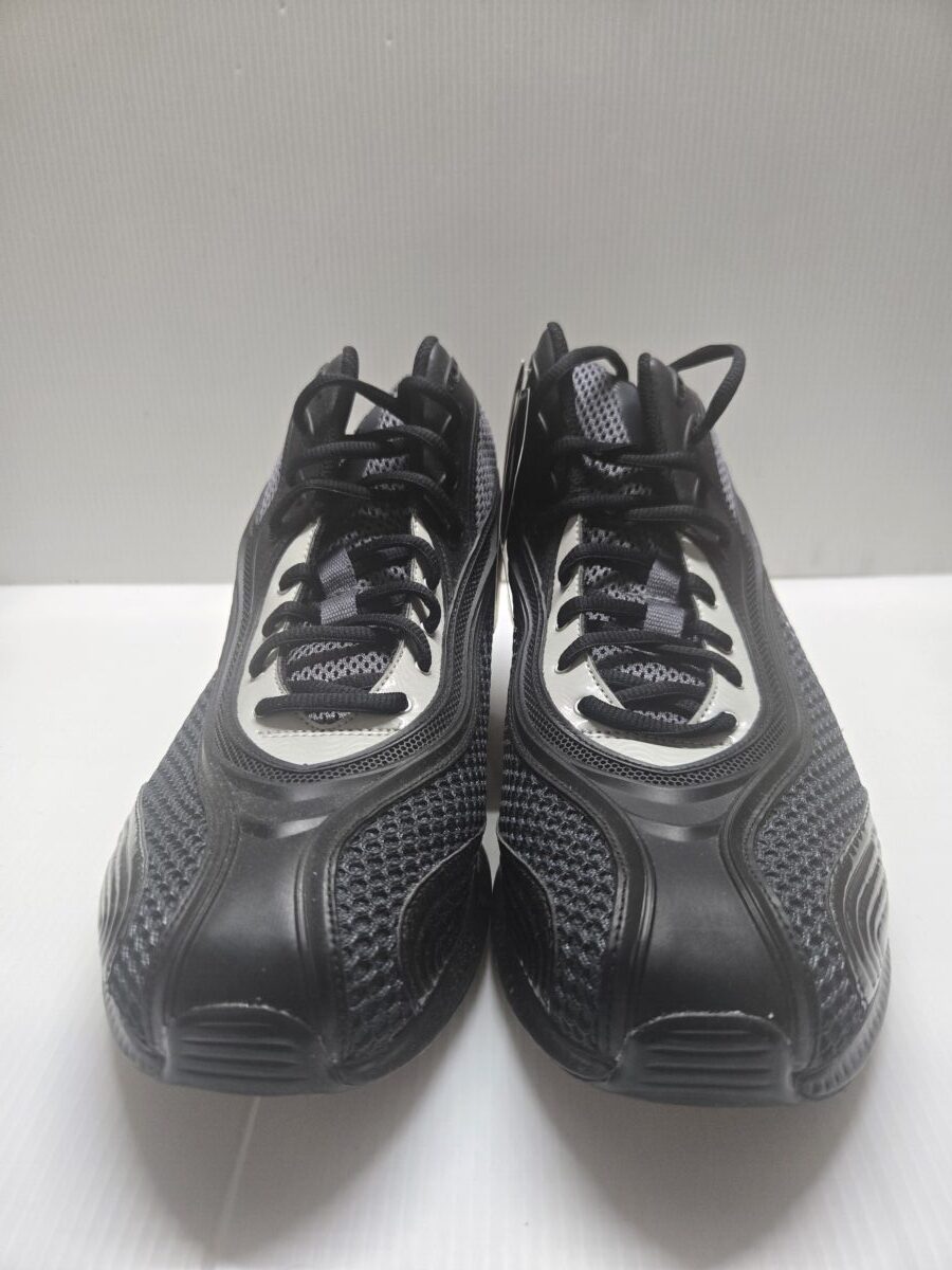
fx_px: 843
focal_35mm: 23
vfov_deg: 73.9
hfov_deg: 58.9
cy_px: 635
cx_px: 476
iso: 200
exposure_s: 1/120
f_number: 1.8
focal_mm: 5.4
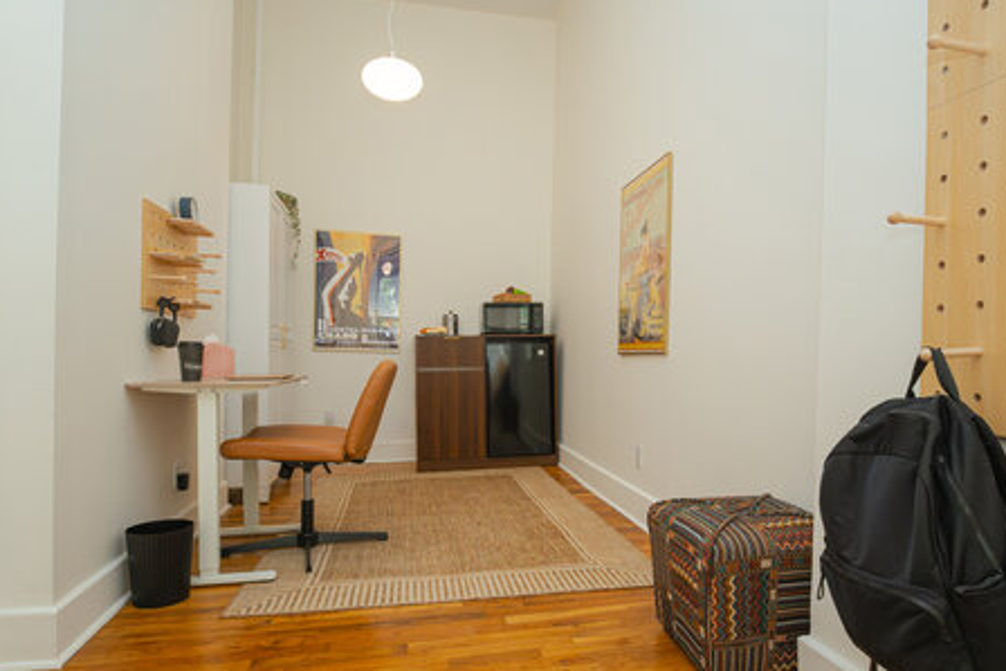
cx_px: 552
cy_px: 349
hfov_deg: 83.7
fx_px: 559
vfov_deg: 61.9
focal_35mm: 20
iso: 2000
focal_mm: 14
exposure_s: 1/125
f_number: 8
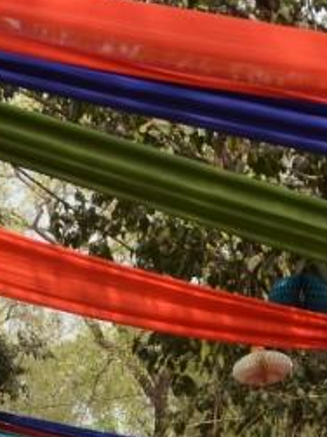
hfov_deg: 10.5
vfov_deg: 13.8
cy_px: 414
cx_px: 61
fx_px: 1777
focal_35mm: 141
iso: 100
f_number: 8
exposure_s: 1/160
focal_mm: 24
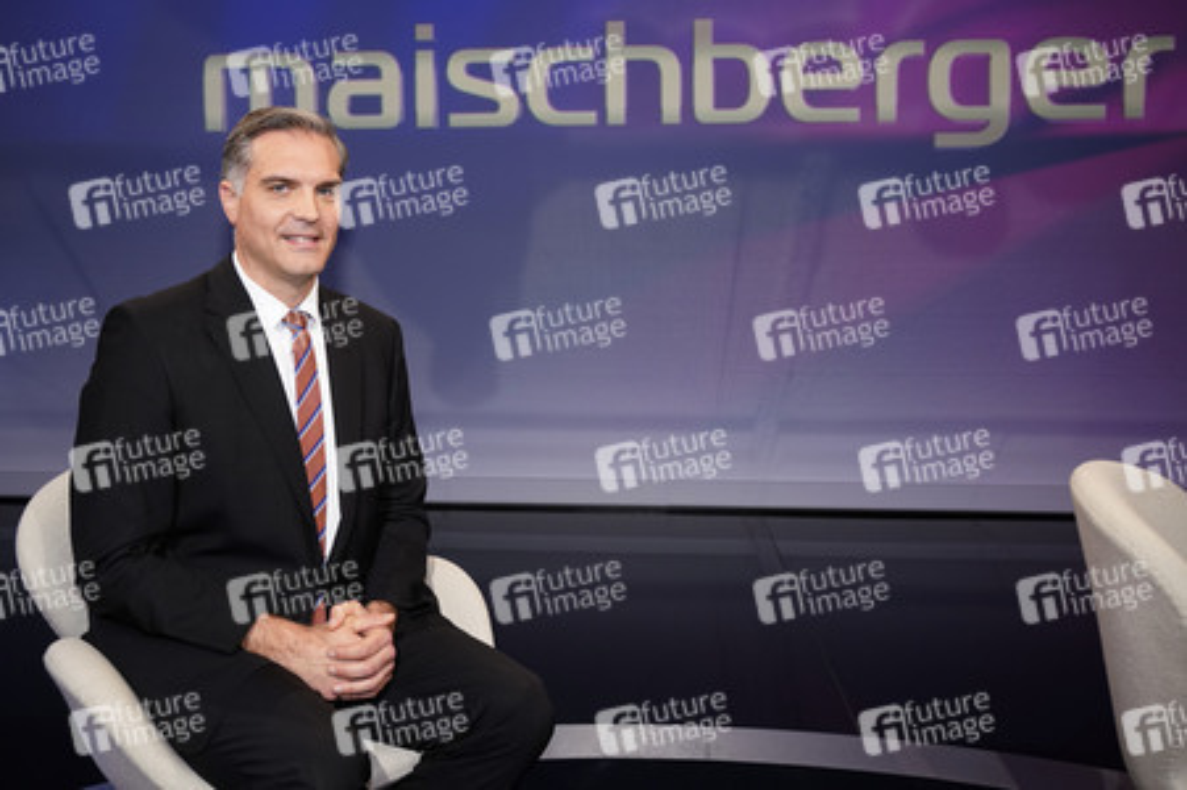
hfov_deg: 60.3
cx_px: 594
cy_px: 395
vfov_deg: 42.3
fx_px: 1021
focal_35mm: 31
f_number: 5
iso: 2000
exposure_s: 1/125
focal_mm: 31
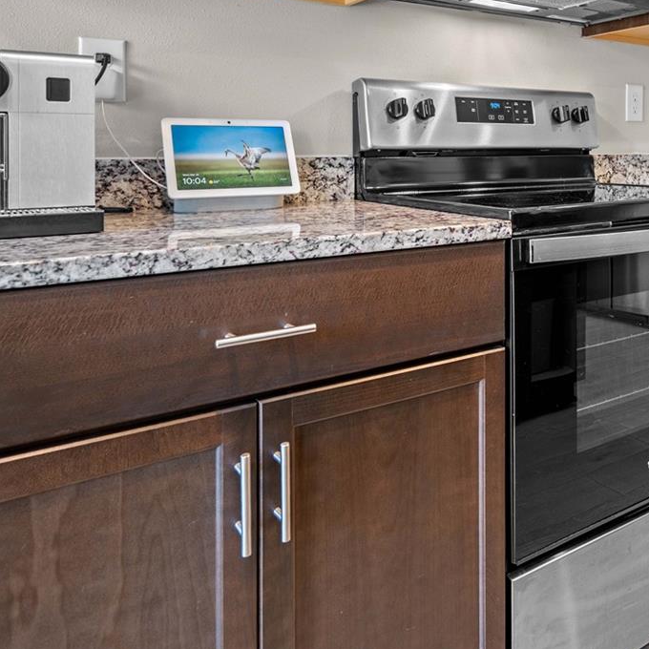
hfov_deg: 48.3
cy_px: 148
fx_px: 679
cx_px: 518
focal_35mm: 32
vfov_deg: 48.7
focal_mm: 16
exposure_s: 1/2
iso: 250
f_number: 5.6
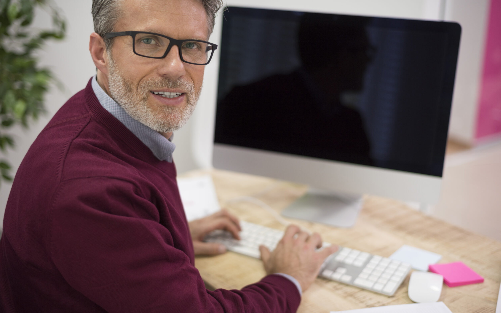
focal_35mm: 52
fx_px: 710
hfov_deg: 38.9
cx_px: 255
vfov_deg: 24.9
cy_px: 159
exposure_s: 1/125
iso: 160
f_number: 2
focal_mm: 50
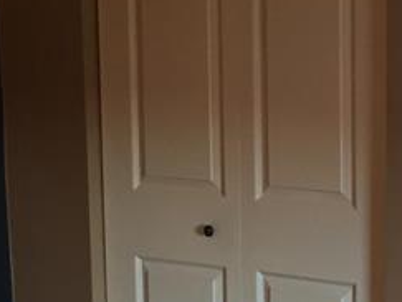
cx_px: 270
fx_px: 1419
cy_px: 193
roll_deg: +0.4
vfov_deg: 12.2
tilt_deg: -8.4
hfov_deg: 16.1
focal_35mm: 122
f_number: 2.2
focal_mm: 4.15
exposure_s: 1/30
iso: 32
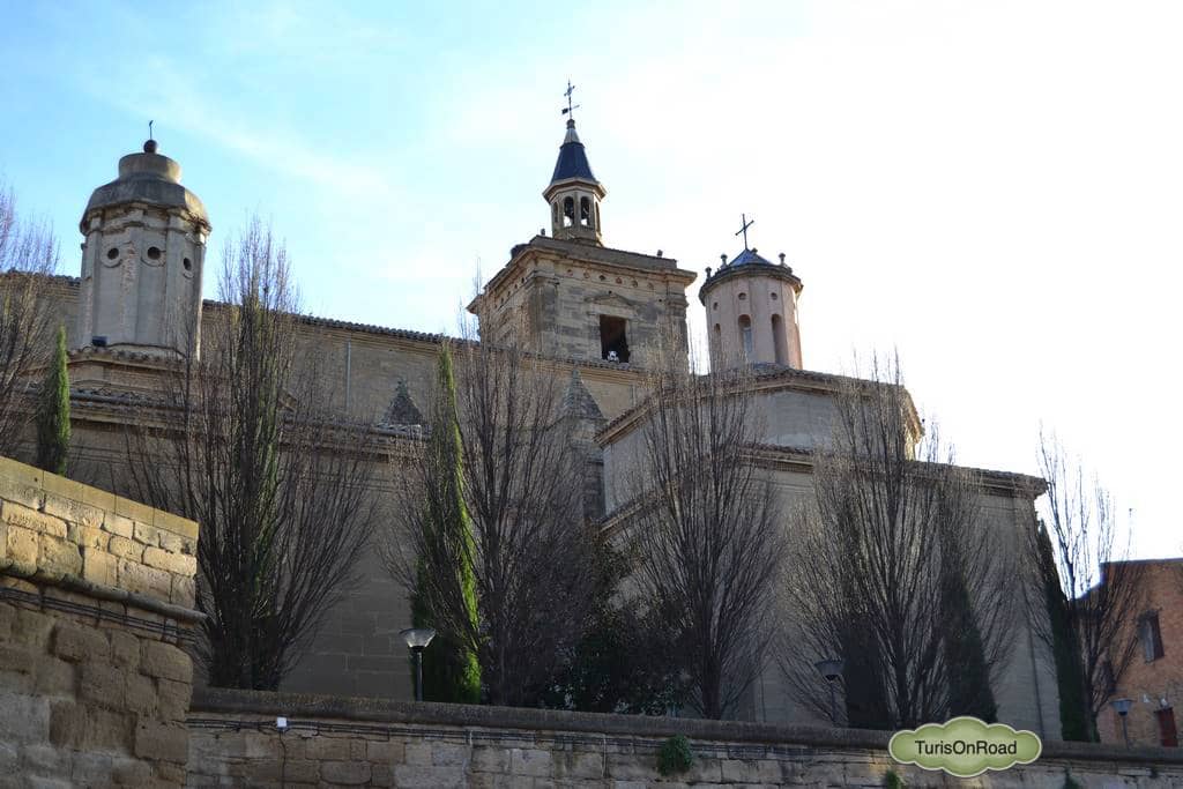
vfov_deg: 28.1
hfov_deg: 41.1
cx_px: 592
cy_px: 394
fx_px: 1577
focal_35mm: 48
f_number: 5.6
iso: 125
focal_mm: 32
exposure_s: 1/125
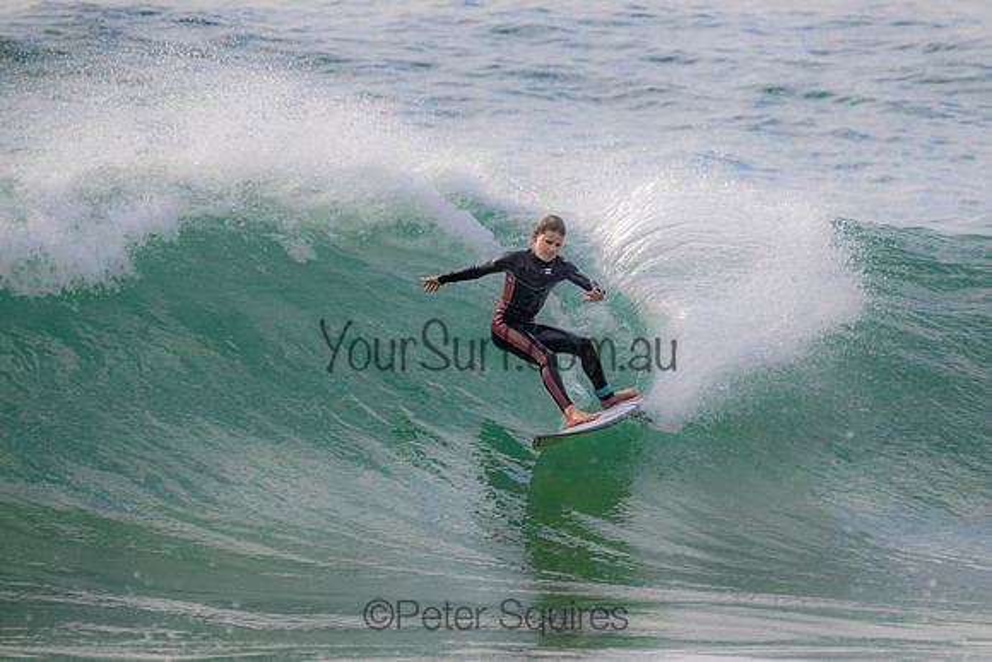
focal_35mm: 837
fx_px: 23063
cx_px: 576
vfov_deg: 1.6
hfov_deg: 2.5
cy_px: 277
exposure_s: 1/1600
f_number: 11
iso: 1400
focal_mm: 720
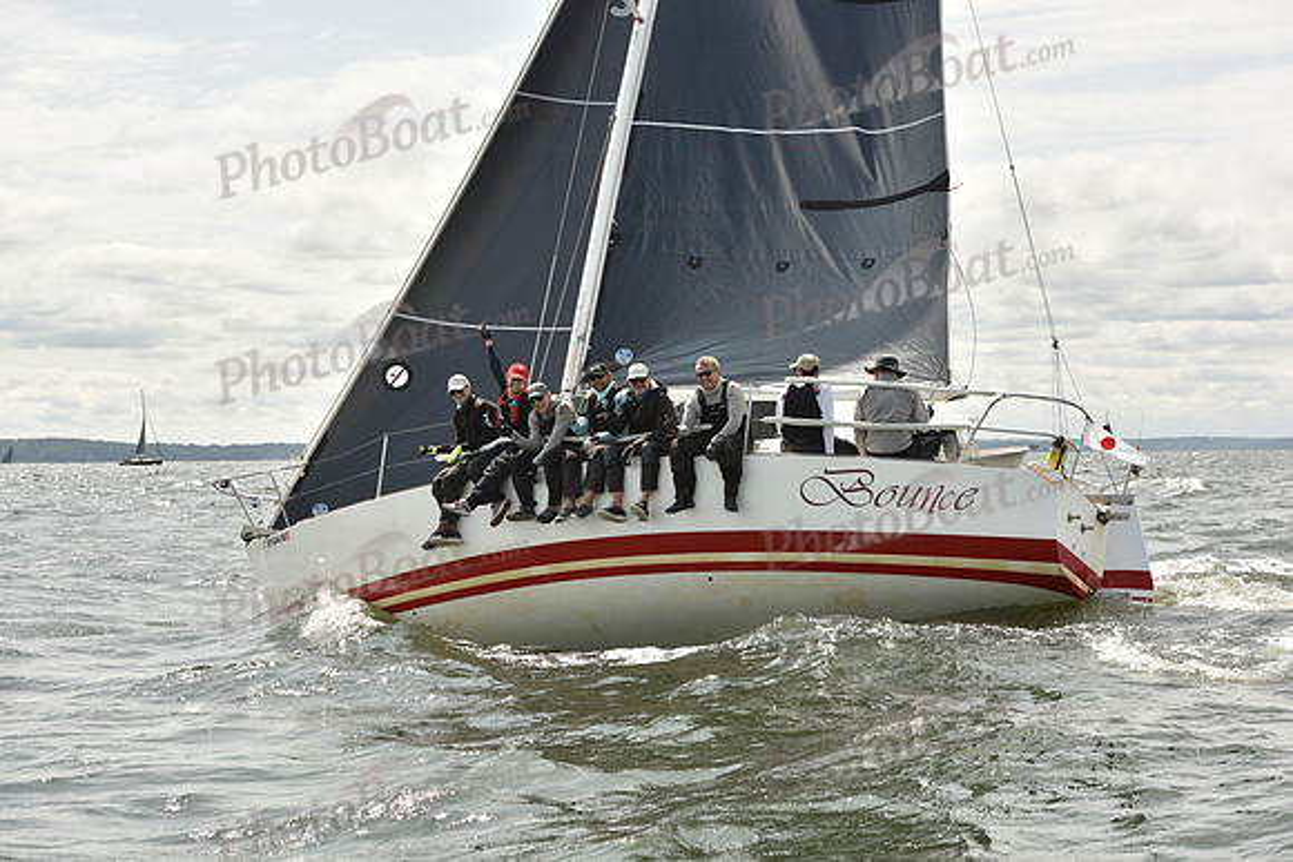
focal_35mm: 70
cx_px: 646
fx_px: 2515
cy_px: 431
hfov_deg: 28.8
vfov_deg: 19.5
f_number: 9
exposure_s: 1/800
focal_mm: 70
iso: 250
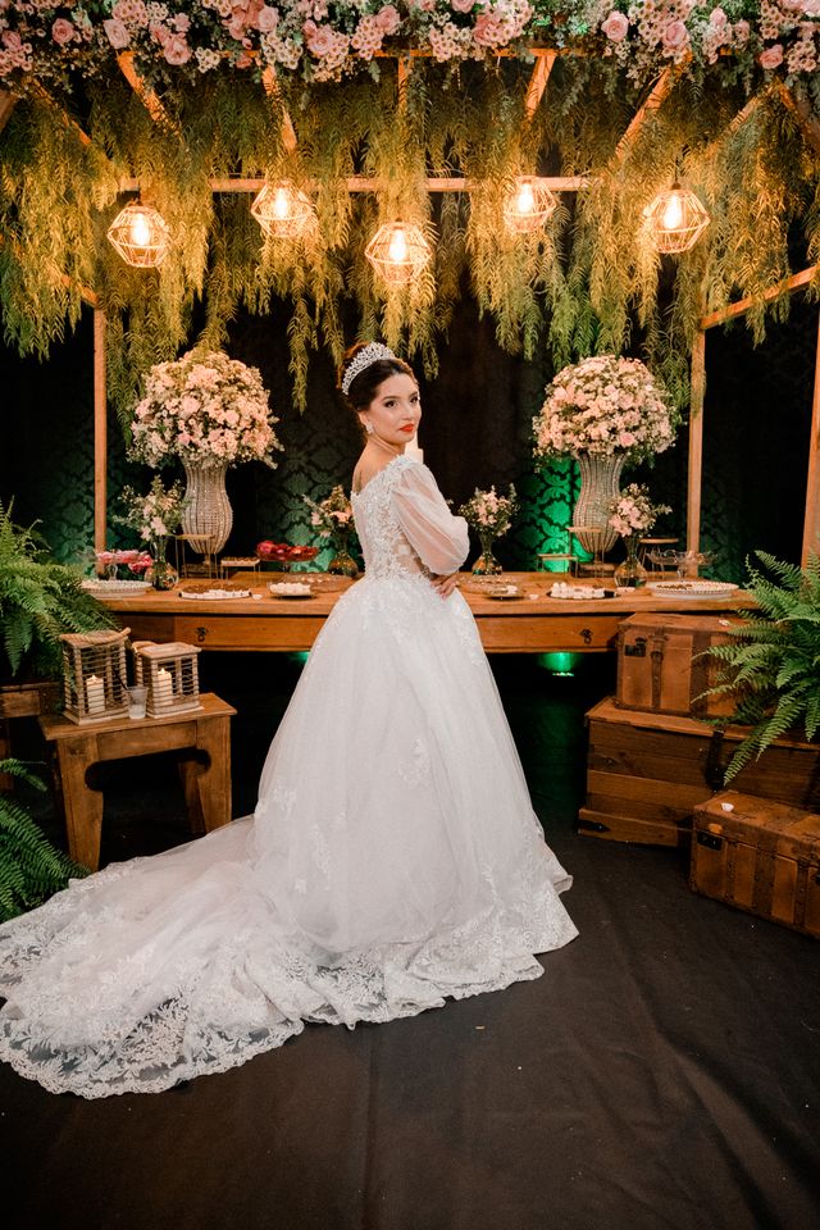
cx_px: 410
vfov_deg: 73.7
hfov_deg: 53.1
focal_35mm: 24
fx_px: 820
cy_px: 615
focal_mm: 24
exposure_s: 1/125
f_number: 4
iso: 8000
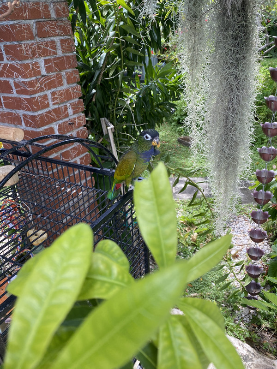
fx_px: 277
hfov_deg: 53.1
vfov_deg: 67.3
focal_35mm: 26
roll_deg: +3.8
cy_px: 184
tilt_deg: -27.6
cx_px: 138
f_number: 1.8
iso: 32
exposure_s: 1/195
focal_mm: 4.25
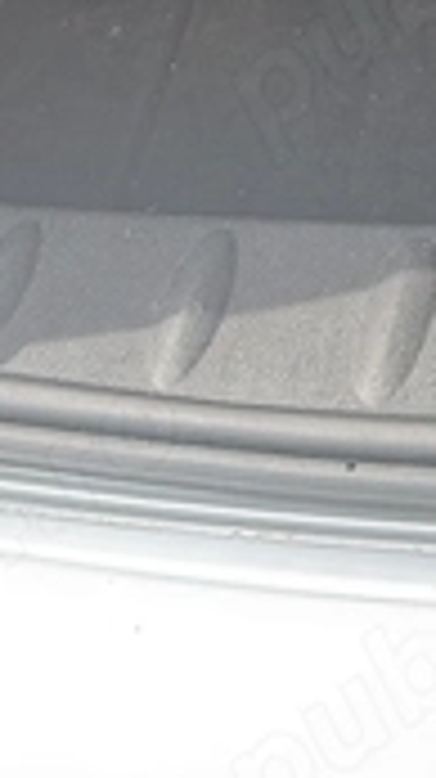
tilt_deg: -37.1
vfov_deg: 15.3
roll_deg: +2.1
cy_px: -625
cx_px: 832
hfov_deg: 9.4
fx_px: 2493
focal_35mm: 121
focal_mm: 6.76
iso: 80
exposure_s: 1/243
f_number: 1.78
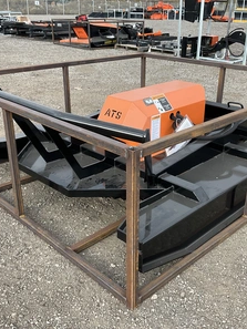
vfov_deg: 47.8
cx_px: 134
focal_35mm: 39
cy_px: 164
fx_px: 371
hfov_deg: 36.8
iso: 25
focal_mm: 3
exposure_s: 1/378
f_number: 1.8
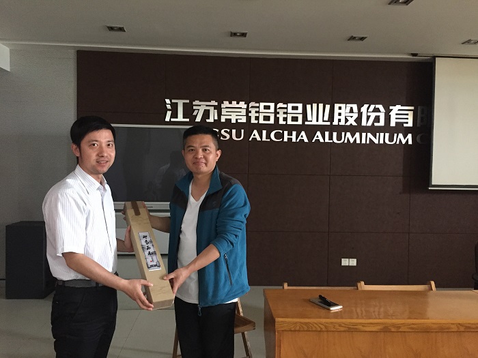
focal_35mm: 29
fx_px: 400
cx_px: 239
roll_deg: -1.2
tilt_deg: -1.0
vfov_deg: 48.2
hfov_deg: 61.7
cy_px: 179
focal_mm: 4.15
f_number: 2.2
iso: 320
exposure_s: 1/17
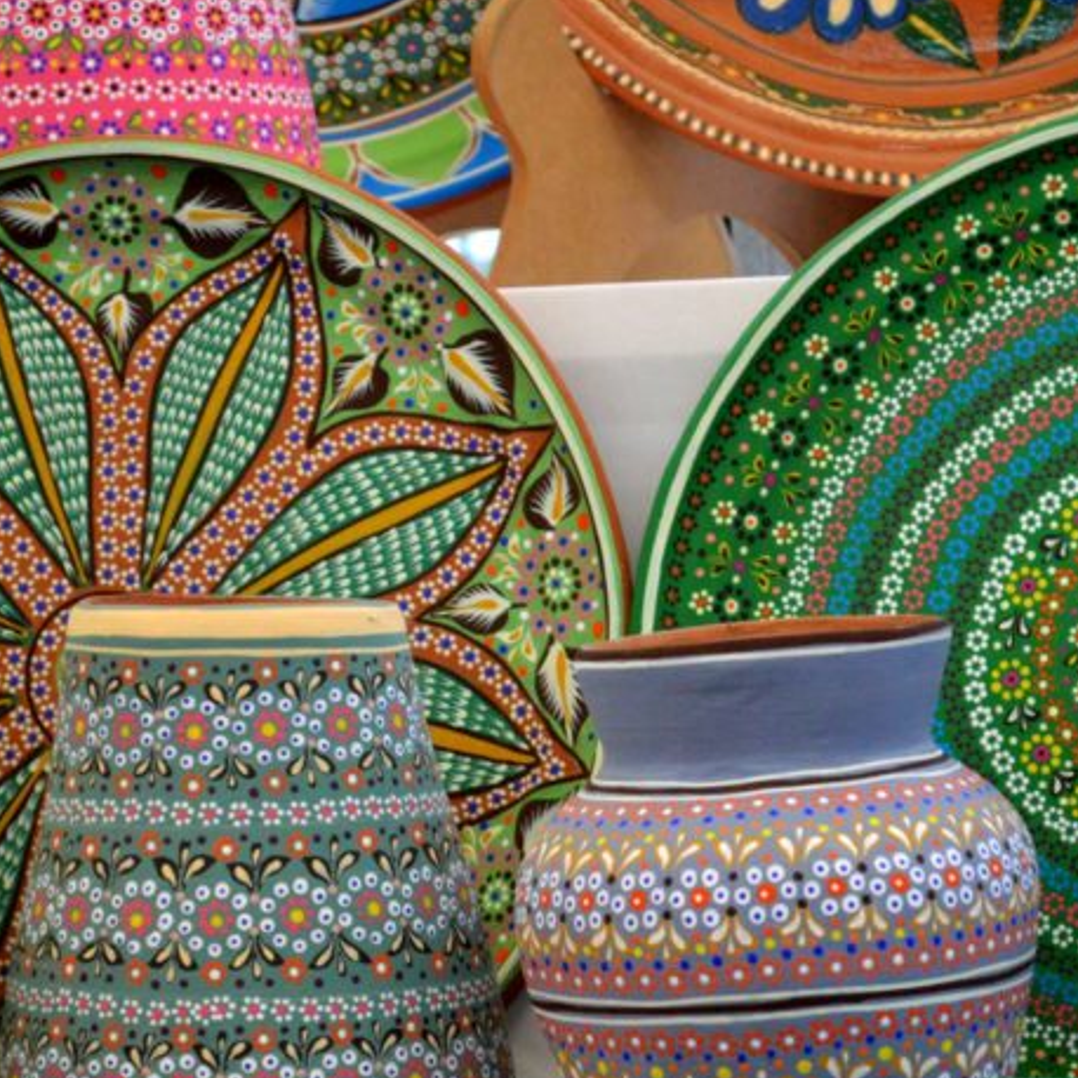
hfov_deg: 11.4
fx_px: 5388
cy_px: 766
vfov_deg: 11.4
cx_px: 631
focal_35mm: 153
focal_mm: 55
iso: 2000
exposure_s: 1/60
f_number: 5.6
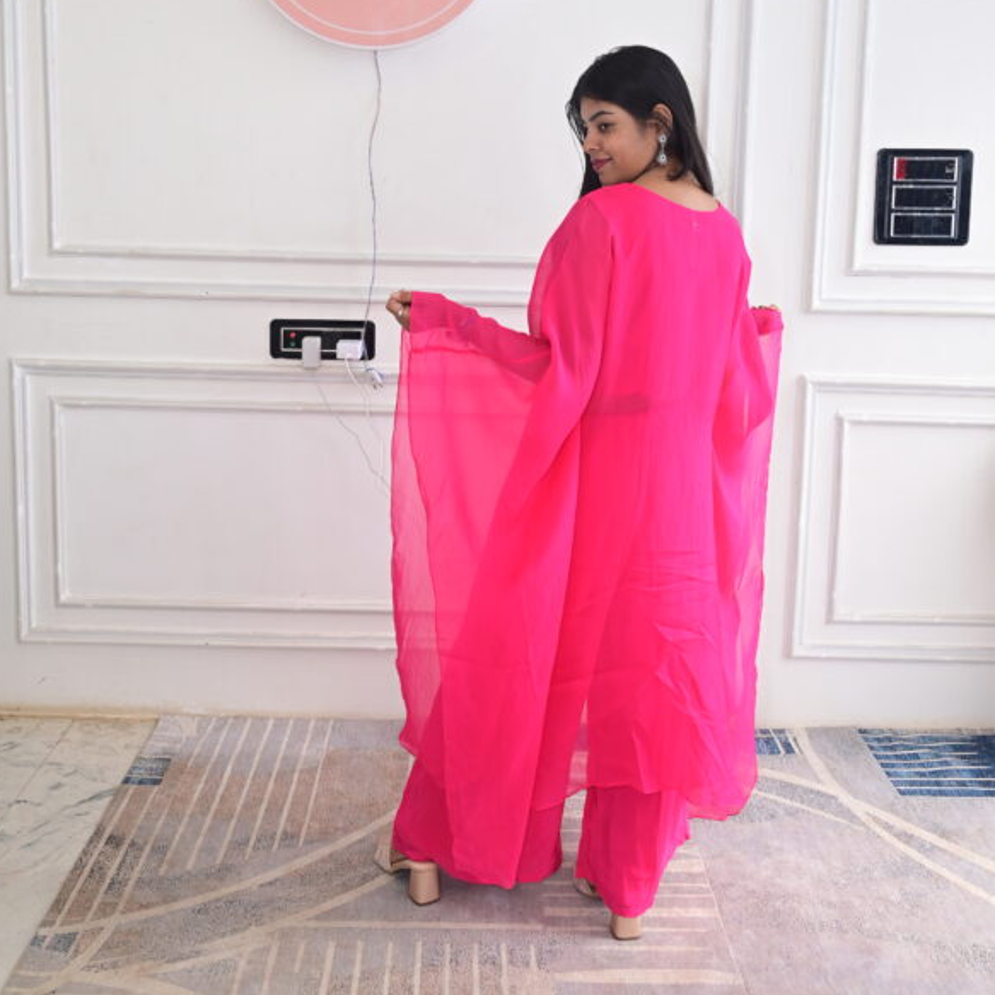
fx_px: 1236
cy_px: 306
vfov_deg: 43.1
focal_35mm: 38
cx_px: 488
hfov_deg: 43.9
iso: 500
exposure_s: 1/200
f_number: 6.3
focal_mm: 29
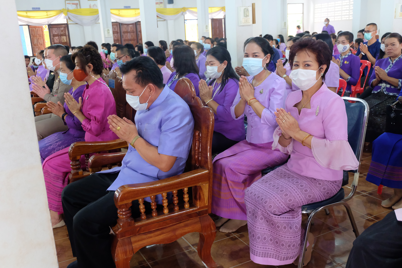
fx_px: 368
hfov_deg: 57.2
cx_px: 201
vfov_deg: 40.0
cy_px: 134
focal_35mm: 33
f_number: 4
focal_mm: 22.2
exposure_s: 1/70
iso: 5000
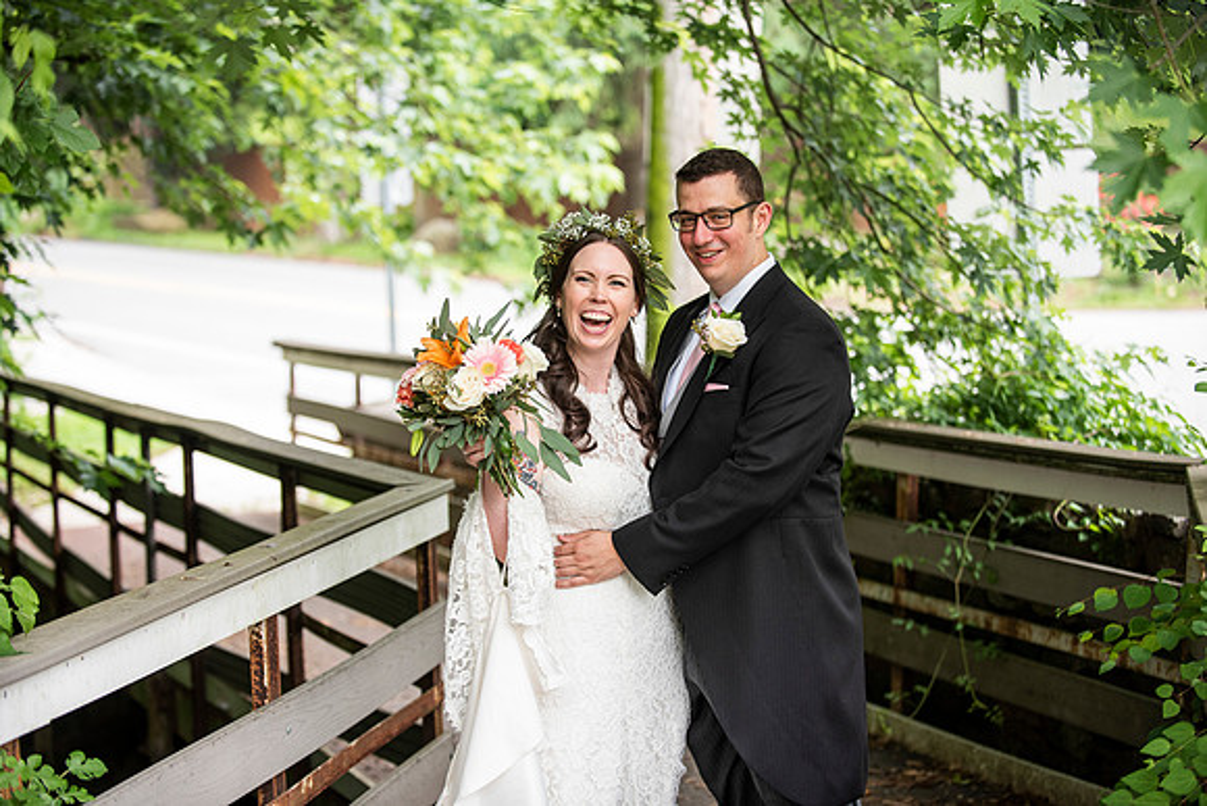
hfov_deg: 26.0
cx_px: 604
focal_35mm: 78
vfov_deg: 17.5
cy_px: 403
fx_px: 2616
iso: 640
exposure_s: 1/500
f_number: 2.8
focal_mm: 78
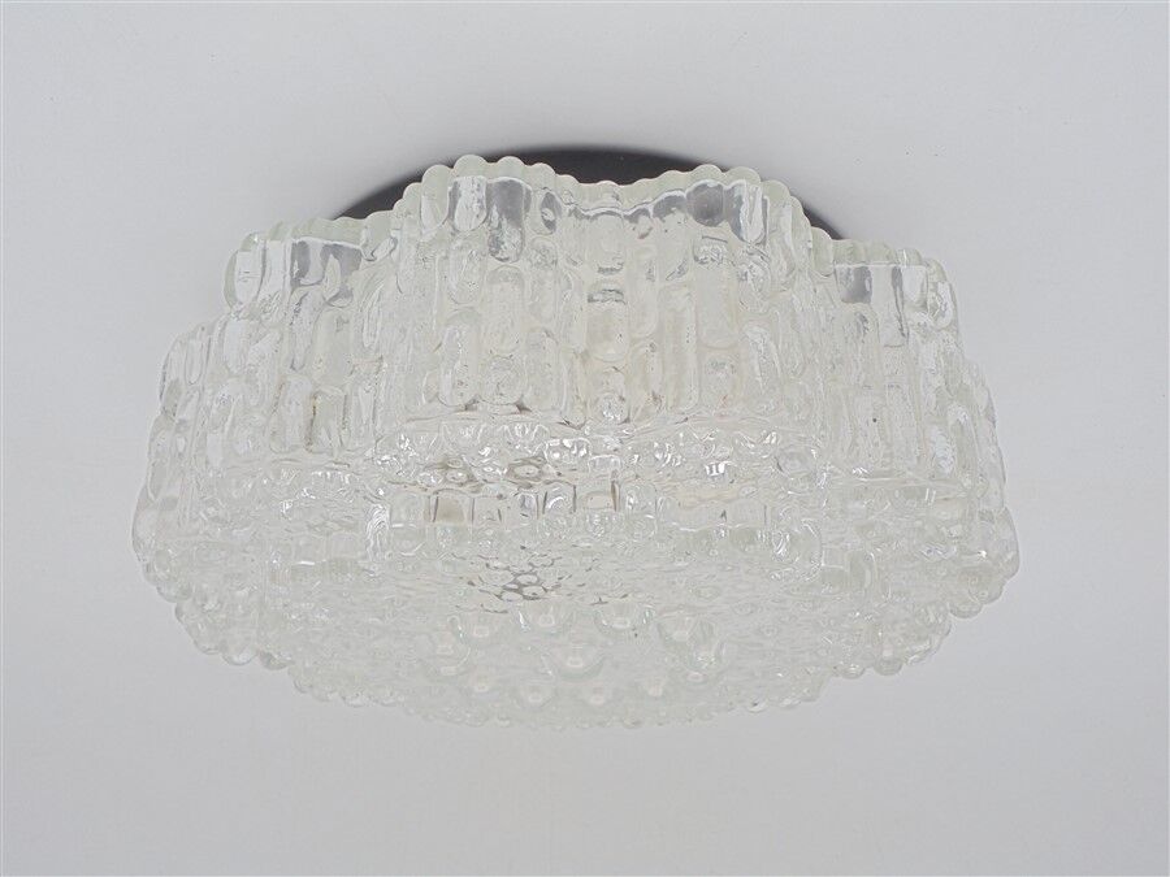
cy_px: 438
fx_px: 1149
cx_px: 585
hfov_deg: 54.0
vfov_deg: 41.8
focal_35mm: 34
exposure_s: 1/200
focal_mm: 6.1
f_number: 4
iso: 100
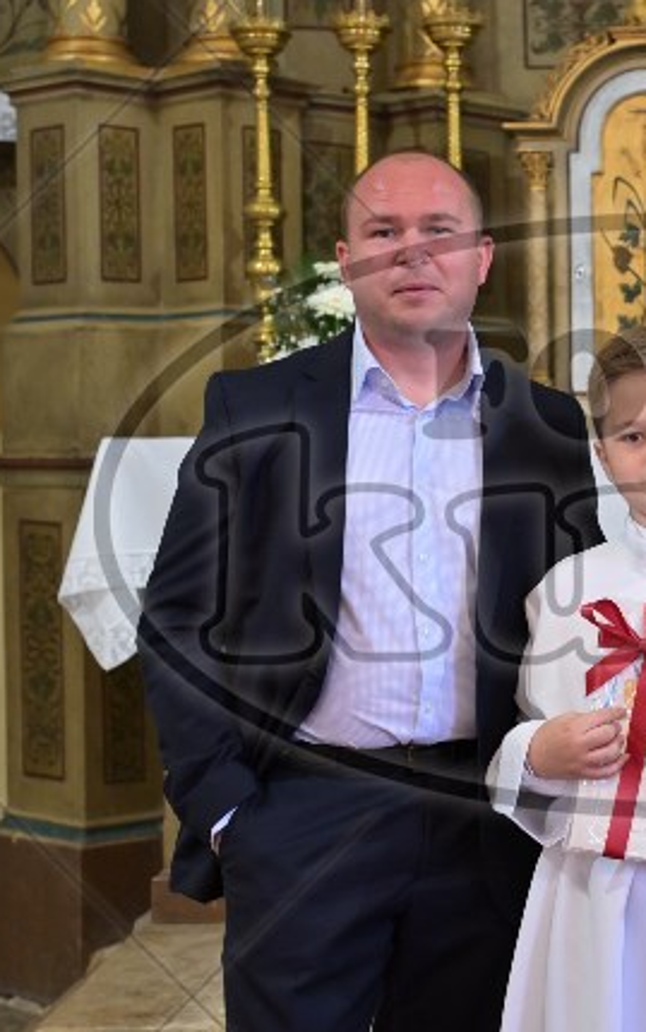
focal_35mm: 74
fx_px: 2083
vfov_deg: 27.8
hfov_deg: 17.2
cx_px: 675
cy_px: 517
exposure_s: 1/125
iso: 4000
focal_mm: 48
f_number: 4.5
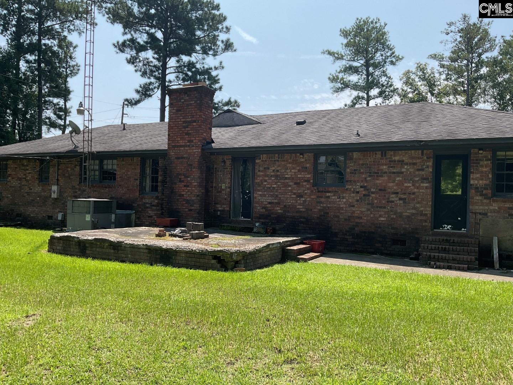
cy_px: 192
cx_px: 256
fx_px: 430
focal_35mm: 29
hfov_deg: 61.7
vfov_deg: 48.2
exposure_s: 1/1626
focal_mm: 3
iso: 16
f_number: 1.8
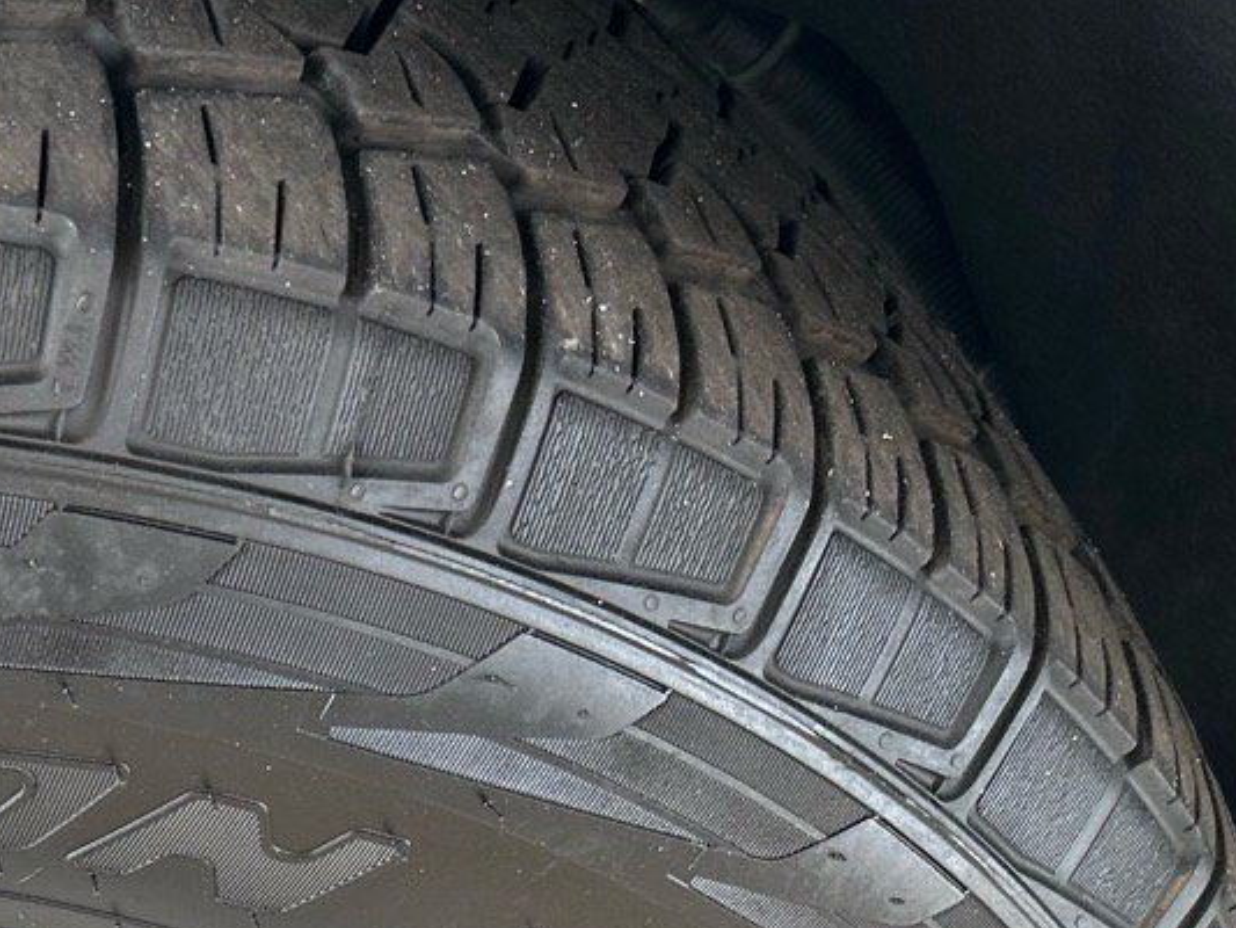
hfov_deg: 23.0
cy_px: 1074
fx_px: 2571
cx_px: -506
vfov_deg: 19.4
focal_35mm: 72
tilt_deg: -47.2
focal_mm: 6.86
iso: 80
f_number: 1.78
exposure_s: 1/120
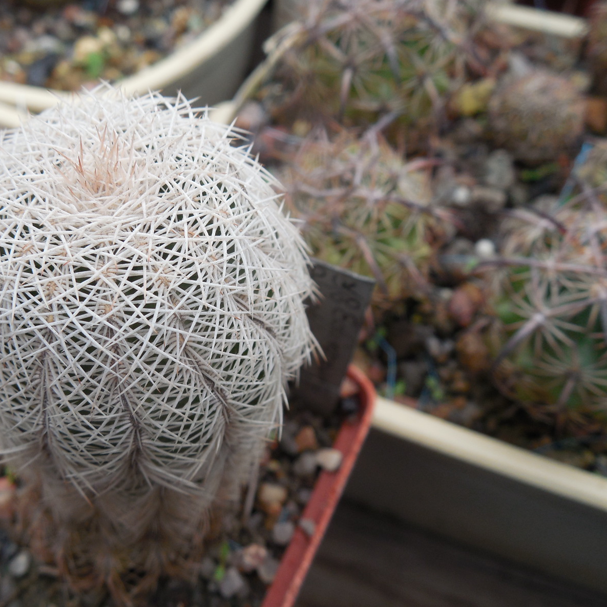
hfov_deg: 44.2
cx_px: 199
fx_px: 734
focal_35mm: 37
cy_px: 300
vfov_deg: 44.9
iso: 125
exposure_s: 1/80
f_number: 3.6
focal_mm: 5.6
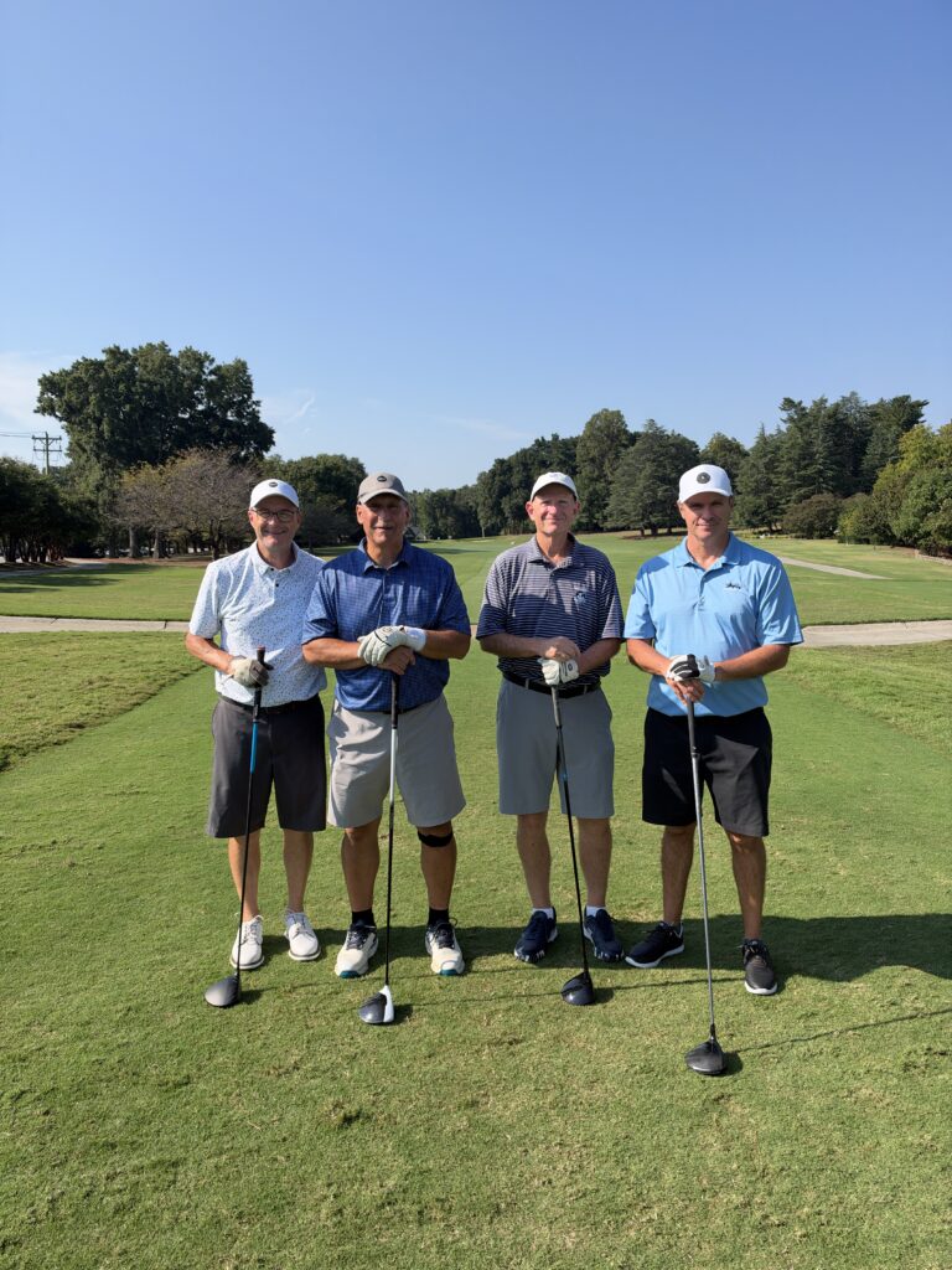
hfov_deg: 56.8
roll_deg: -0.4
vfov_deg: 71.6
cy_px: 635
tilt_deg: -6.0
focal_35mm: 24
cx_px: 476
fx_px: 880
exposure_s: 1/3096
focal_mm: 6.93
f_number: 1.8
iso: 64
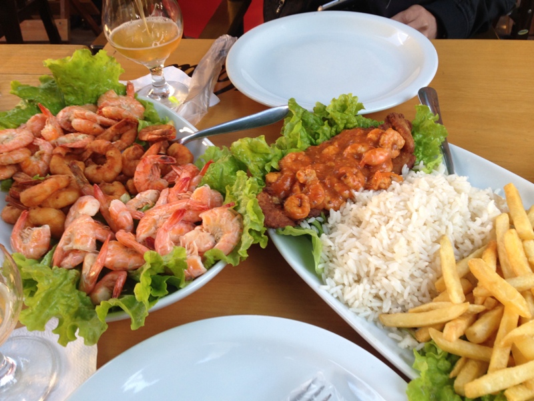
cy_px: 200
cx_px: 267
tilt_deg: -42.6
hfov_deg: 55.4
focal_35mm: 33
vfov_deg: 42.9
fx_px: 509
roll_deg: +3.1
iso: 50
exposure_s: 1/24
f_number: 2.4
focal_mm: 4.12
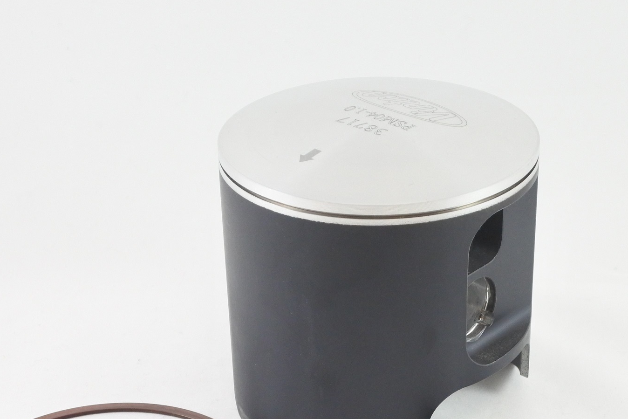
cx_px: 357
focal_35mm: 66
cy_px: 322
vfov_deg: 20.4
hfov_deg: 30.5
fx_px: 1151
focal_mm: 15
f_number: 4.2
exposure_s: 1/125
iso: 640
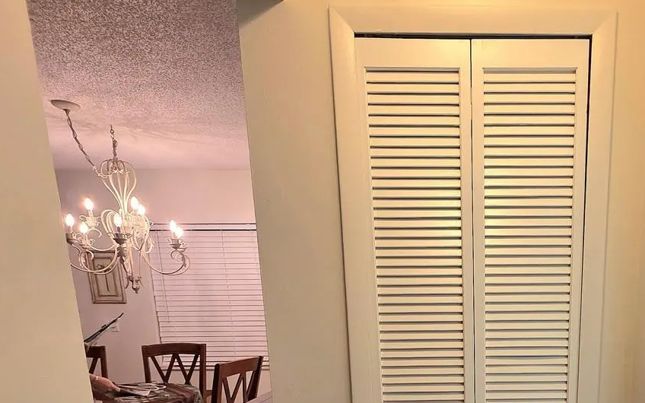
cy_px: 399
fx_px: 457
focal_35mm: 26
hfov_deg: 66.8
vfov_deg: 41.6
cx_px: 470
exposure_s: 1/120
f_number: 1.9
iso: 160
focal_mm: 2.2
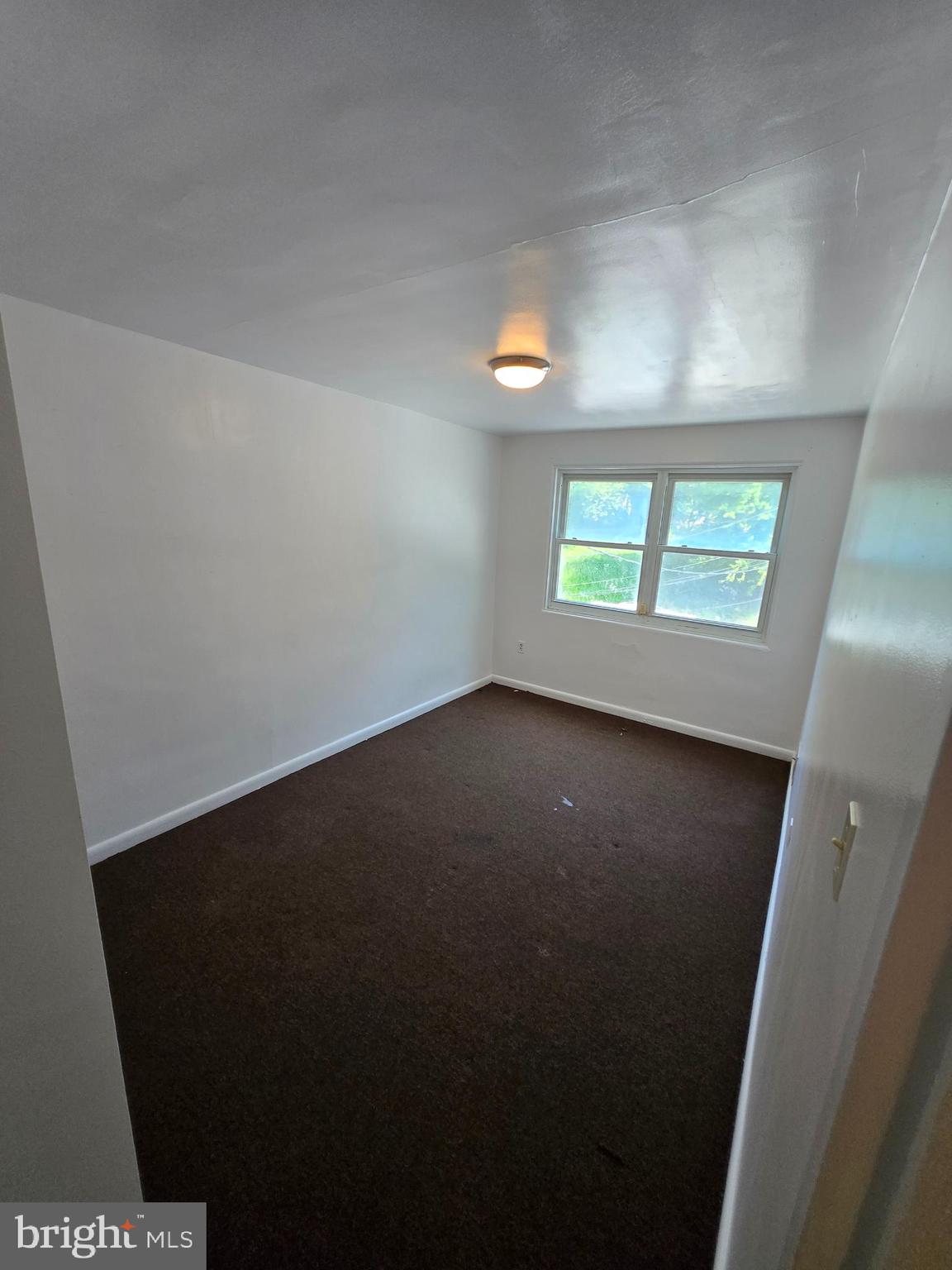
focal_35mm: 13
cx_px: 476
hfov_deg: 89.9
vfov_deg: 106.2
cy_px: 635
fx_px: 477
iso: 64
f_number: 2.2
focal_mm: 1.7
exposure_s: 1/60
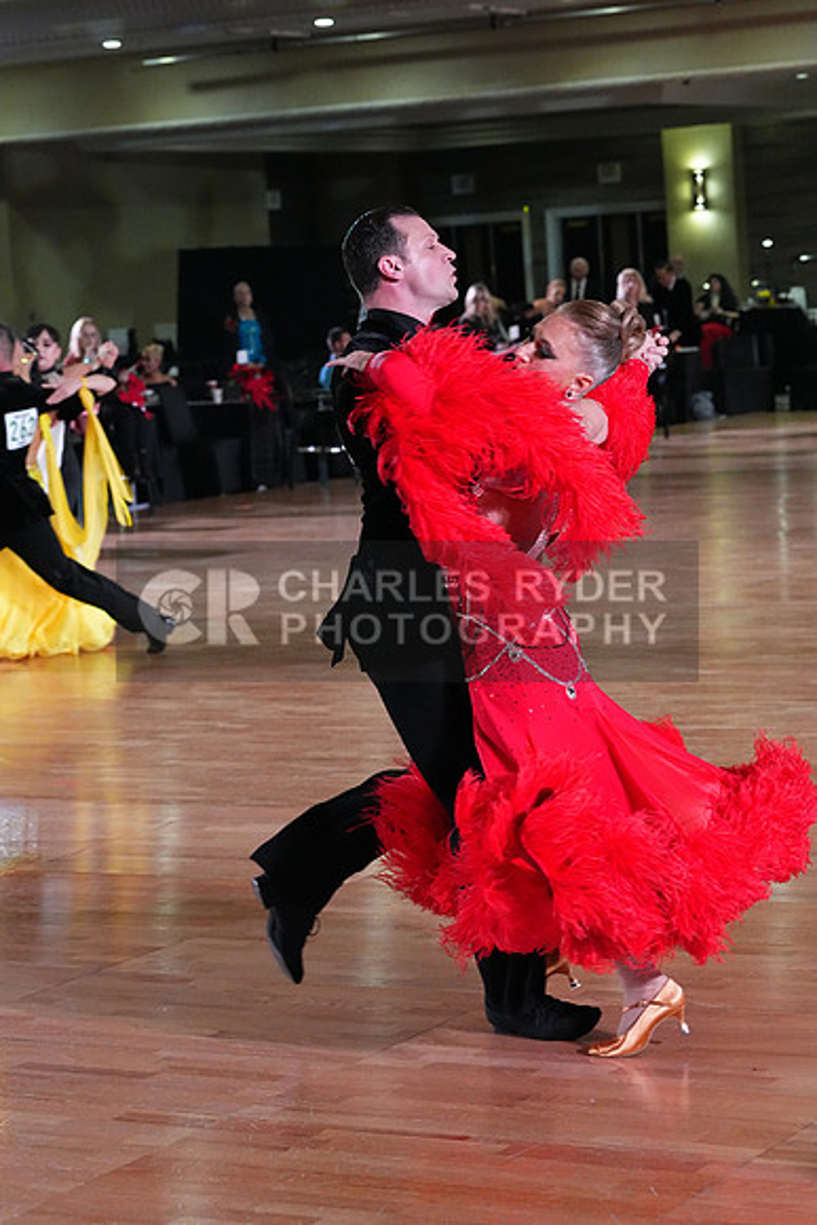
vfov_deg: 22.1
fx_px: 3130
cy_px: 612
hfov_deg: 14.9
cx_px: 408
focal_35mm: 92
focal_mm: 92
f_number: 7.1
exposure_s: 1/400
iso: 10000
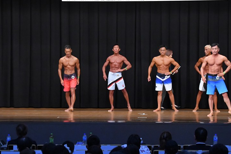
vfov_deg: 10.9
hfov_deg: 16.3
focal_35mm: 126
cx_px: 122
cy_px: 82
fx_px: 808
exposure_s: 1/400
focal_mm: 78
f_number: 5.6
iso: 8000
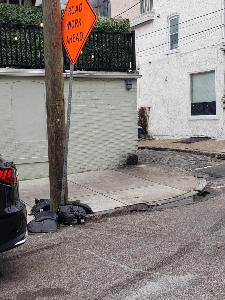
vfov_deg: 67.3
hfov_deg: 53.1
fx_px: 225
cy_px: 150
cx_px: 112
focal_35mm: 26
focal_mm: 4.3
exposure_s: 1/142
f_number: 2.4
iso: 50
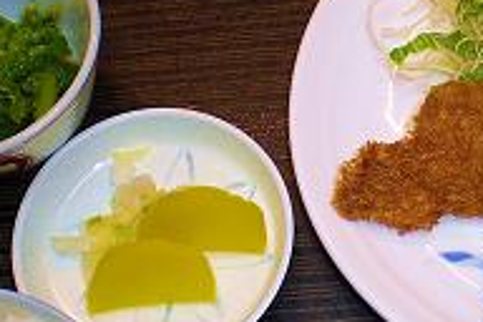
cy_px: 287
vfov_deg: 17.0
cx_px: 337
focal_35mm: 79
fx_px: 1060
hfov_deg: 25.5
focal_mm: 6.3
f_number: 3.1
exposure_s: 1/40
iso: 100
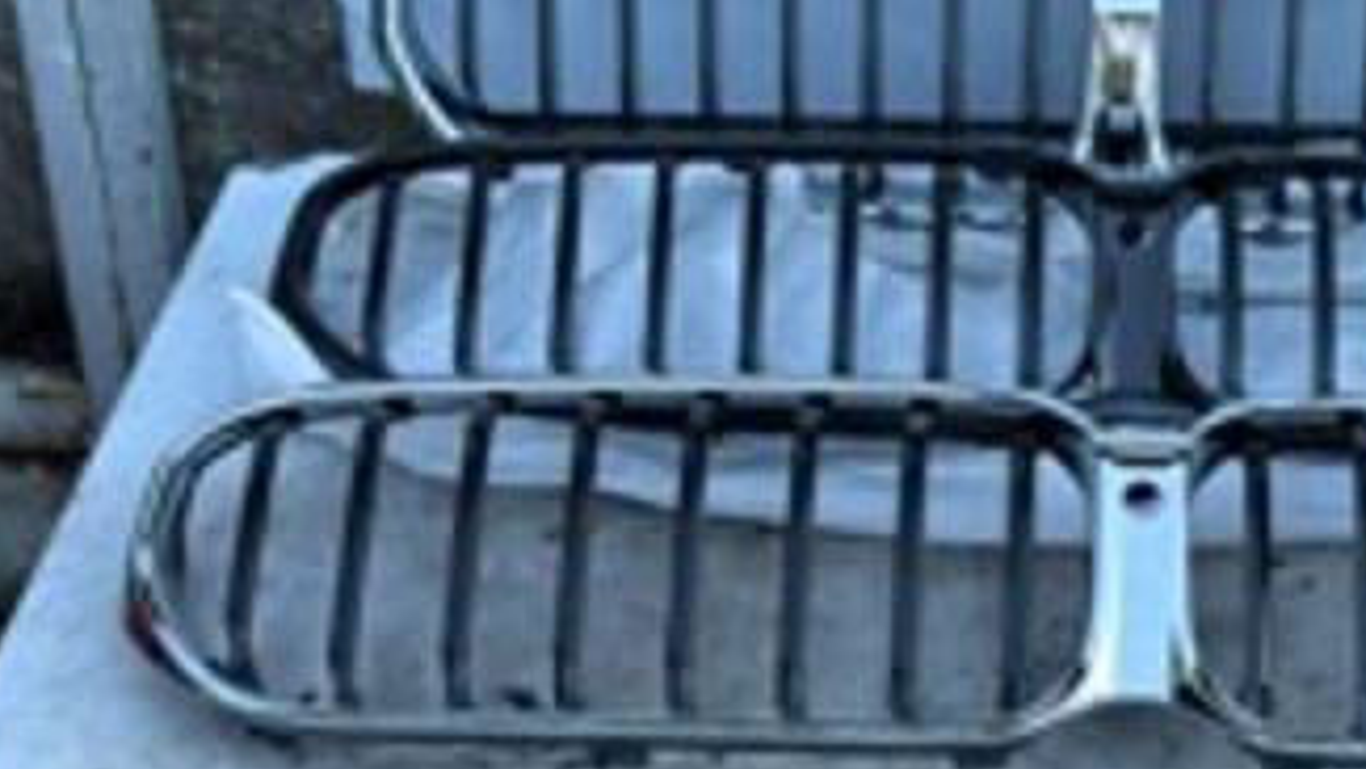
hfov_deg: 27.7
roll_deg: -1.0
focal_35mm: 75
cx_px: 1093
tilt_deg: -31.4
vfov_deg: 16.1
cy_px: 265
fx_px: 2717
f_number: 1.78
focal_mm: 6.76
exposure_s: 1/217
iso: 50
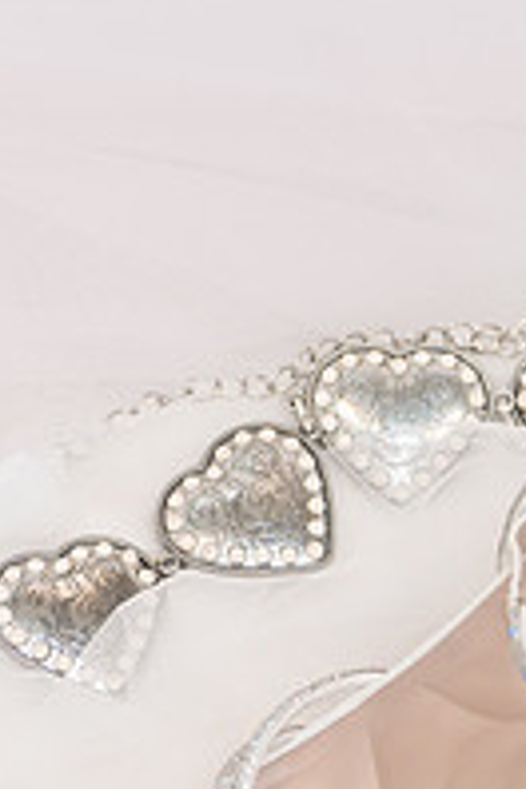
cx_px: -139
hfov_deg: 5.9
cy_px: 520
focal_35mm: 232
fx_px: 5084
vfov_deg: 8.9
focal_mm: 79
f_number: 3.2
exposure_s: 1/200
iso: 640
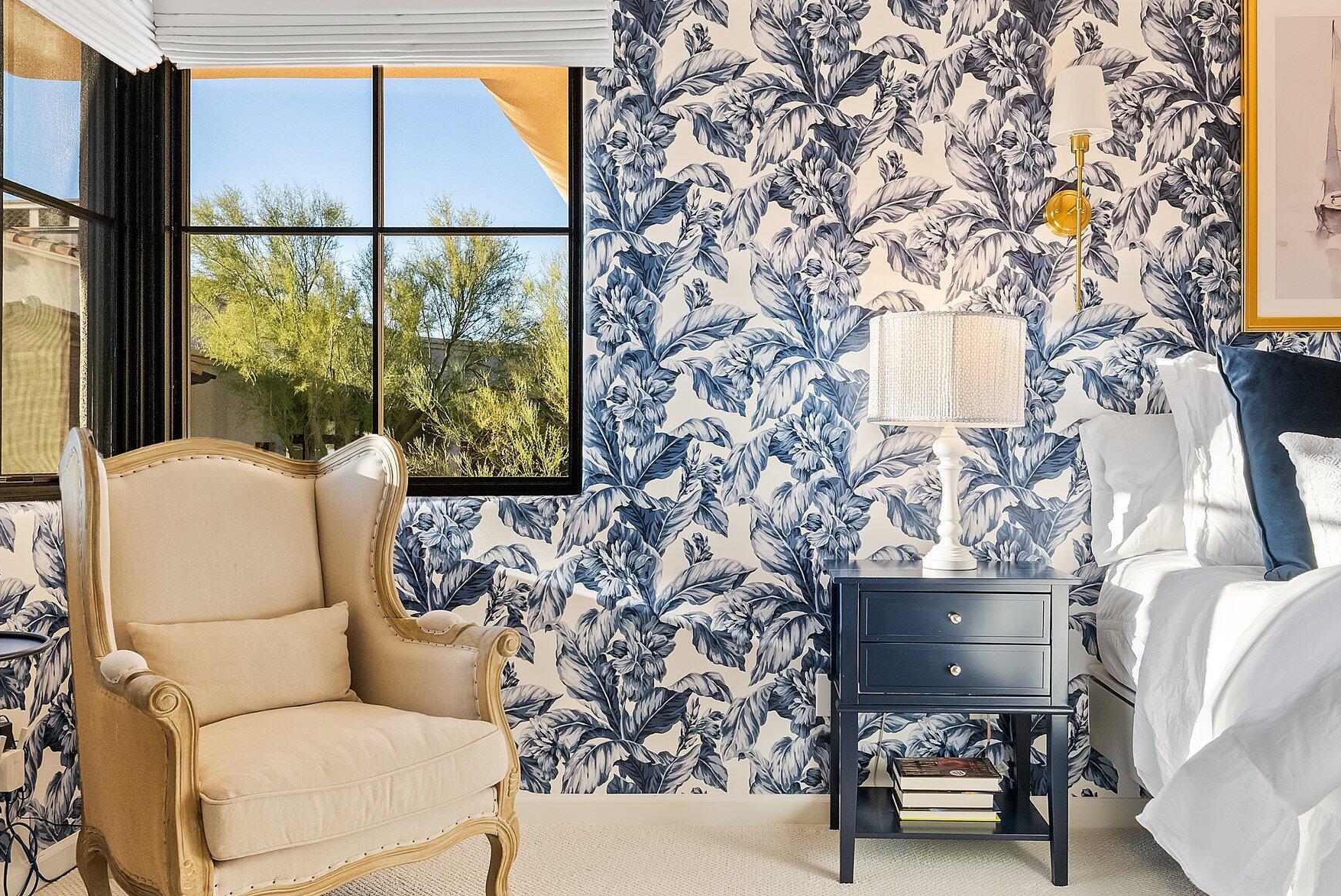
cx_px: 737
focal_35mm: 28
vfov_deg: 46.4
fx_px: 1043
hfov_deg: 65.3
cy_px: 461
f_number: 8
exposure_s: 1/500
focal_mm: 24
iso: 2500
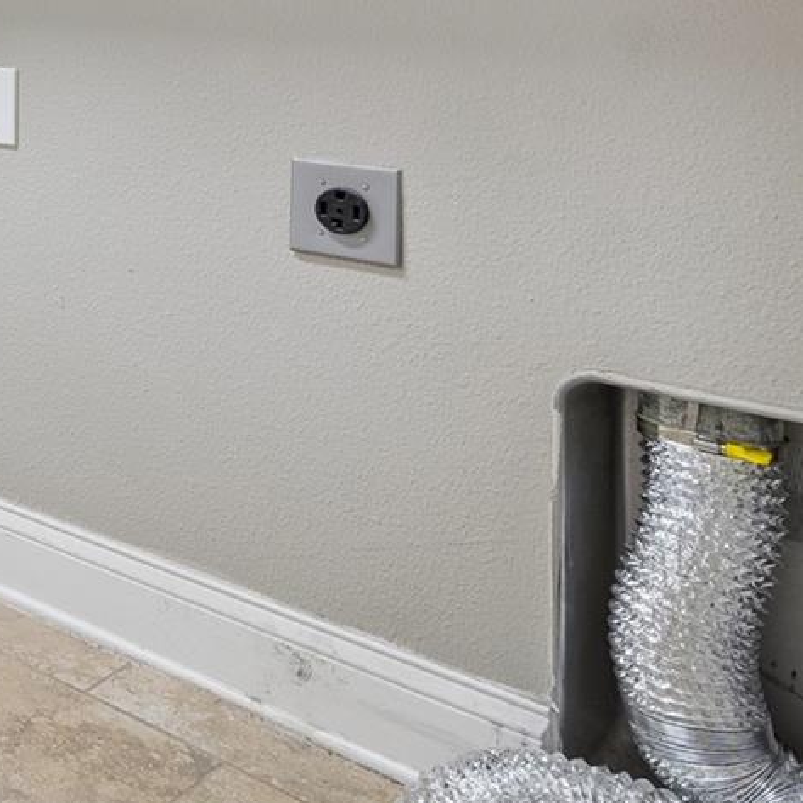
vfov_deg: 33.1
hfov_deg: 25.0
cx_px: -486
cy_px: -32
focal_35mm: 46
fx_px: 1207
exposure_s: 1/15
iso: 800
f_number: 10
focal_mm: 16
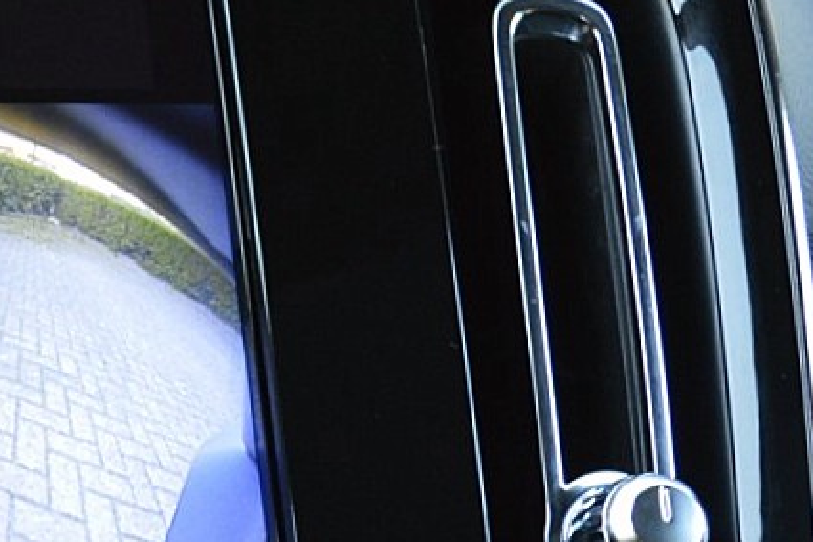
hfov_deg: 15.1
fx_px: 2844
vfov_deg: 10.7
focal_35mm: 126
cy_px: 630
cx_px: -413
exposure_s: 1/60
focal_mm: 22
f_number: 5.6
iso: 800
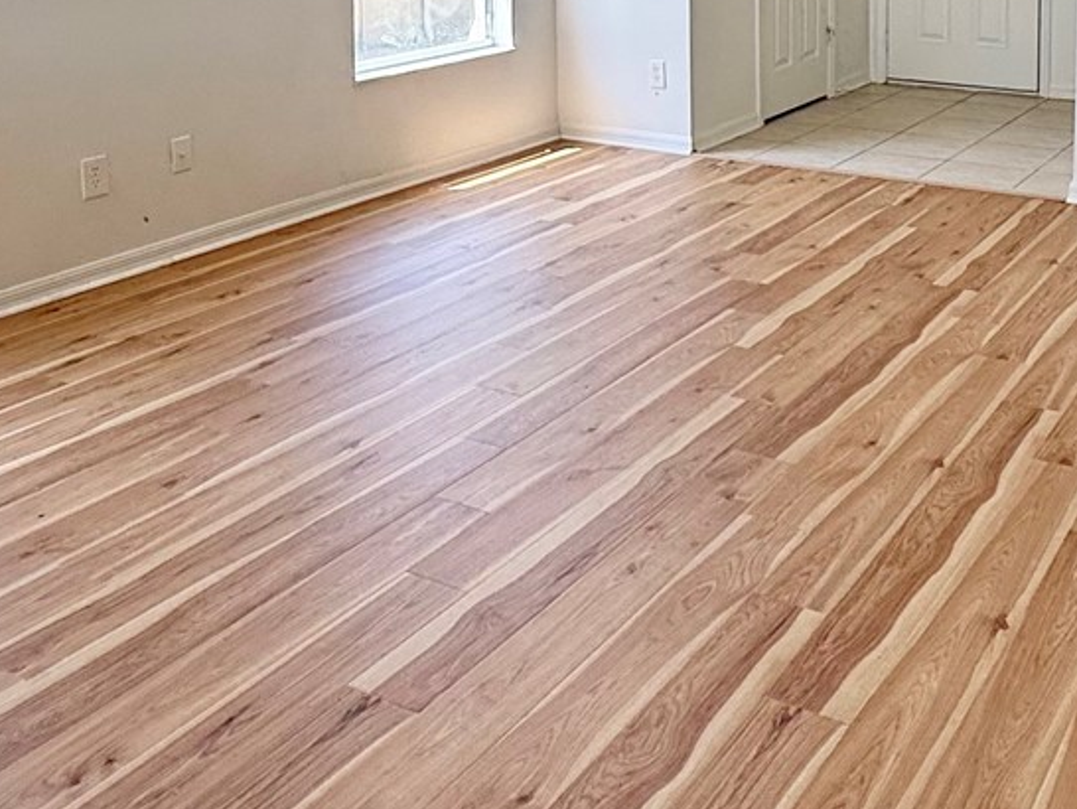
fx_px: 1276
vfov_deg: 31.3
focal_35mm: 41
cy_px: -77
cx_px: 838
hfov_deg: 43.9
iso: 64
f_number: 2.2
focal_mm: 2.22
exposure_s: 1/195
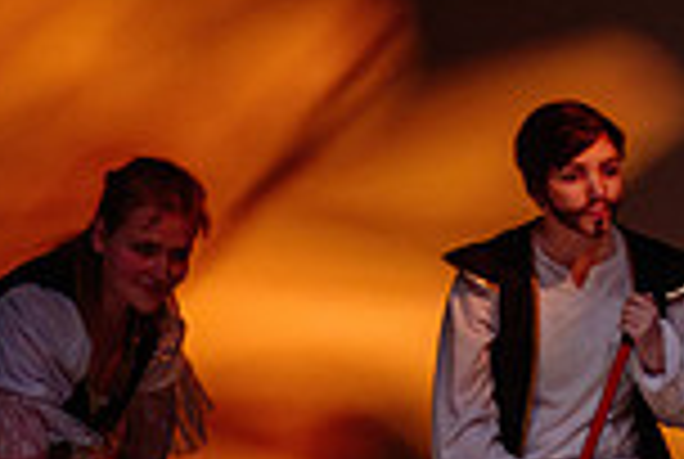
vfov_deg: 4.7
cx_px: 1555
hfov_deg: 6.8
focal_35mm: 289
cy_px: 664
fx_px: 5502
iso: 1600
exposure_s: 1/250
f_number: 2.8
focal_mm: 61
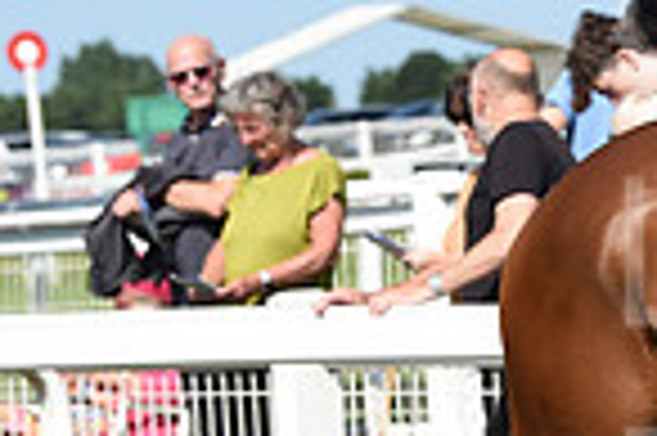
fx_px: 7237
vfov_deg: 3.5
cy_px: 294
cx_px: 1206
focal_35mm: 397
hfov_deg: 5.1
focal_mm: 100
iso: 400
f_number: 5.6
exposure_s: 1/2000
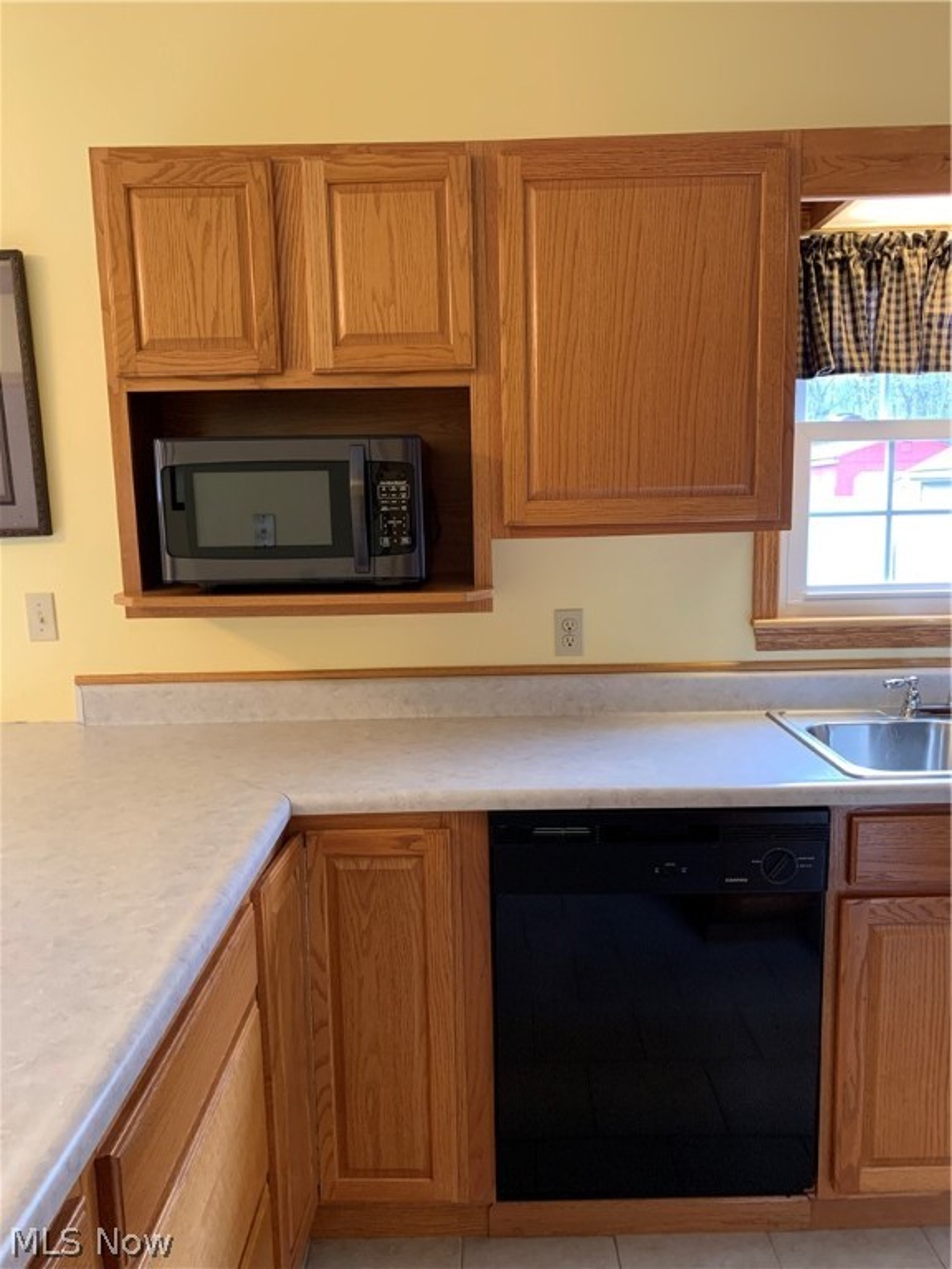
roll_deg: +0.9
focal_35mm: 26
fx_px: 953
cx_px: 476
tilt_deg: -7.0
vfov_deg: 67.3
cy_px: 634
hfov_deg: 53.1
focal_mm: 4.25
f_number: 1.8
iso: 250
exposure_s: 1/60
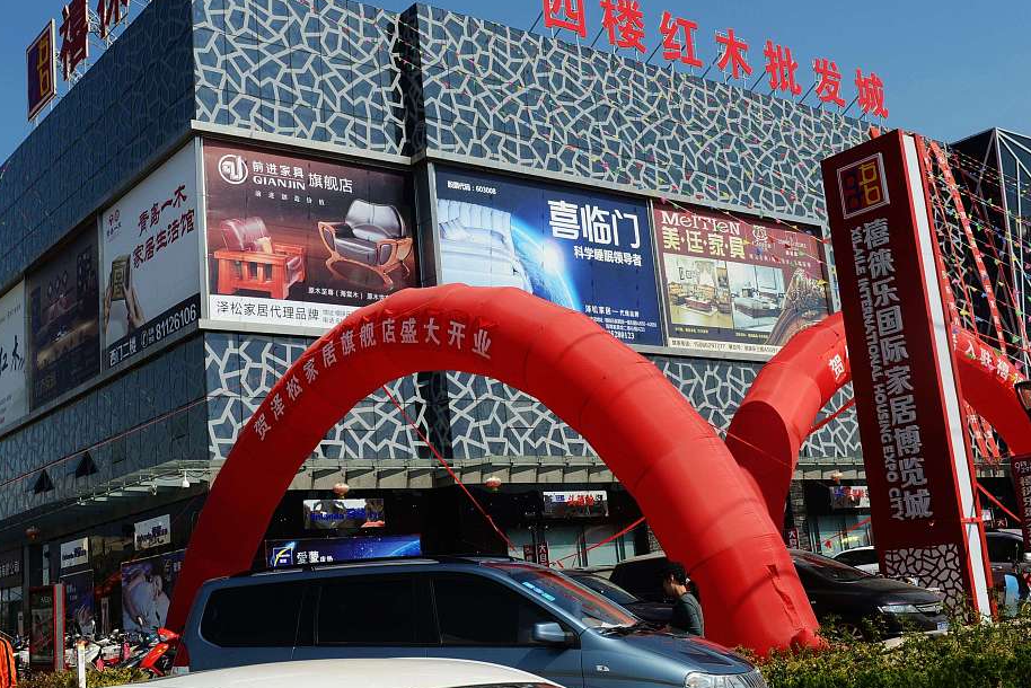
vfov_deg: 31.9
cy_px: 334
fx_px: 1203
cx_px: 483
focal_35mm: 42
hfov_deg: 46.4
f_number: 9
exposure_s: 1/320
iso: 100
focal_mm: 32
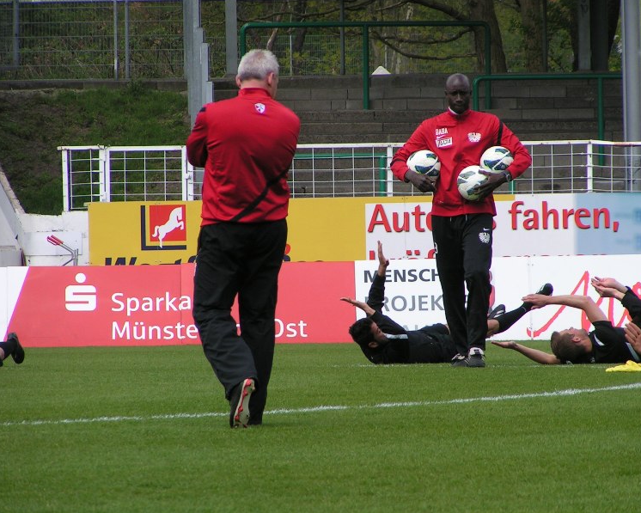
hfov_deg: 5.4
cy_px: 256
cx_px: 340
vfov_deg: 4.3
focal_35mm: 356
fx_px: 6755
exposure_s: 1/400
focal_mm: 52
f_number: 4.5
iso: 50
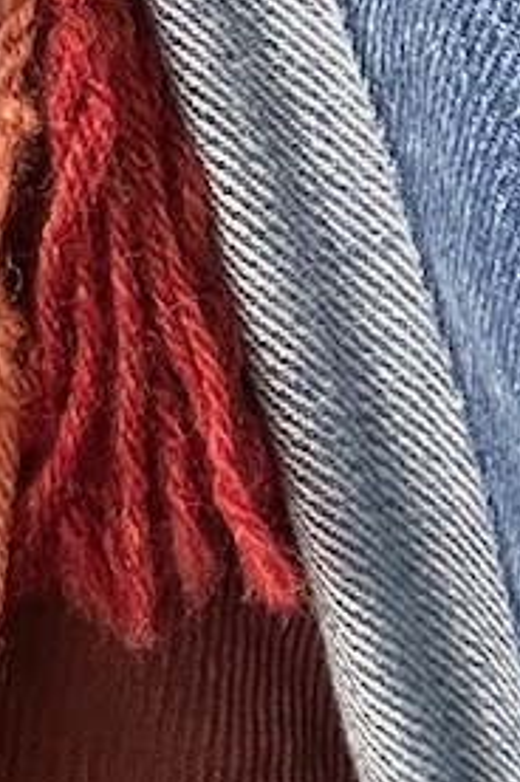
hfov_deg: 8.1
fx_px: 3345
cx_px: -817
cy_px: -480
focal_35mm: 154
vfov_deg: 12.5
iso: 125
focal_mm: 2.69
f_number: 1.9
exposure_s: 1/60
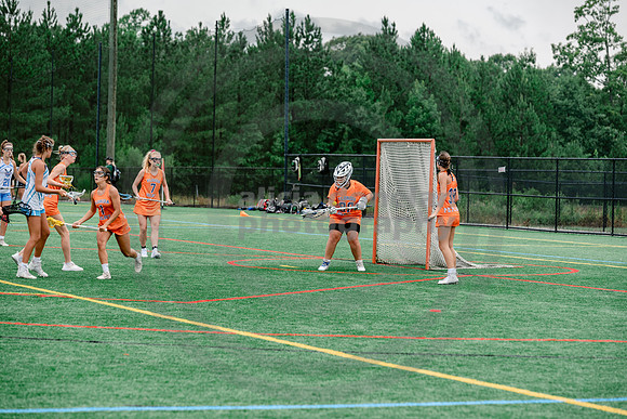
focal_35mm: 130
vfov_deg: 10.6
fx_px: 2265
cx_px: 314
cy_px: 210
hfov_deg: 15.8
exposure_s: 1/320
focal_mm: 130
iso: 250
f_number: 4.5
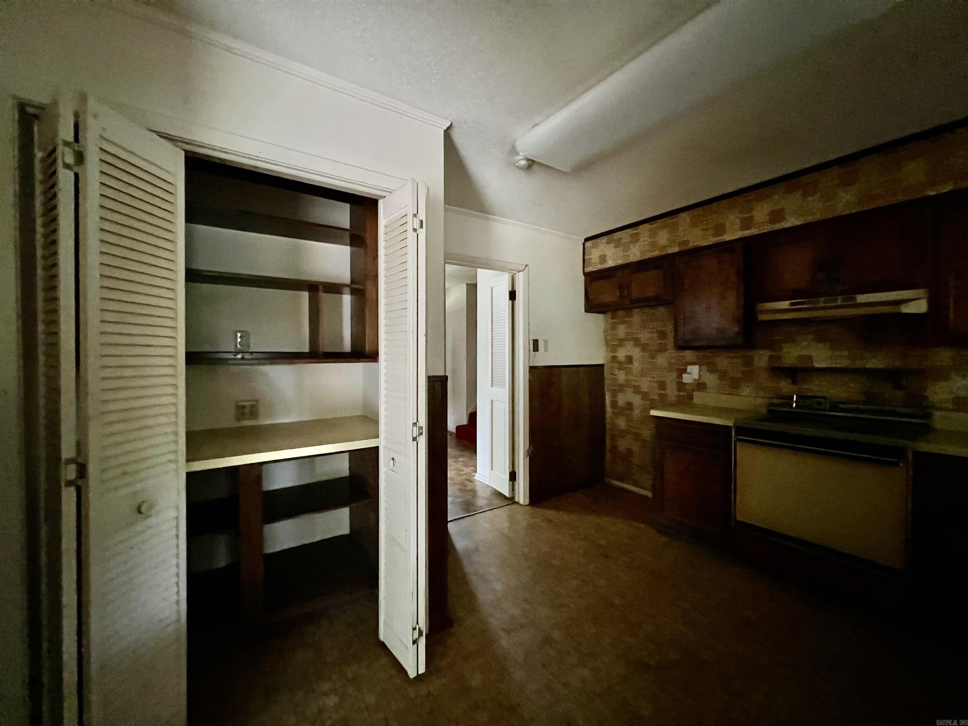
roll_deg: -0.3
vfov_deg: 89.9
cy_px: 363
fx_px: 364
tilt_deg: -1.7
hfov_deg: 106.2
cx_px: 484
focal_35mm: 13
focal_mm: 1.57
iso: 1250
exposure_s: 1/33
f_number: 1.8
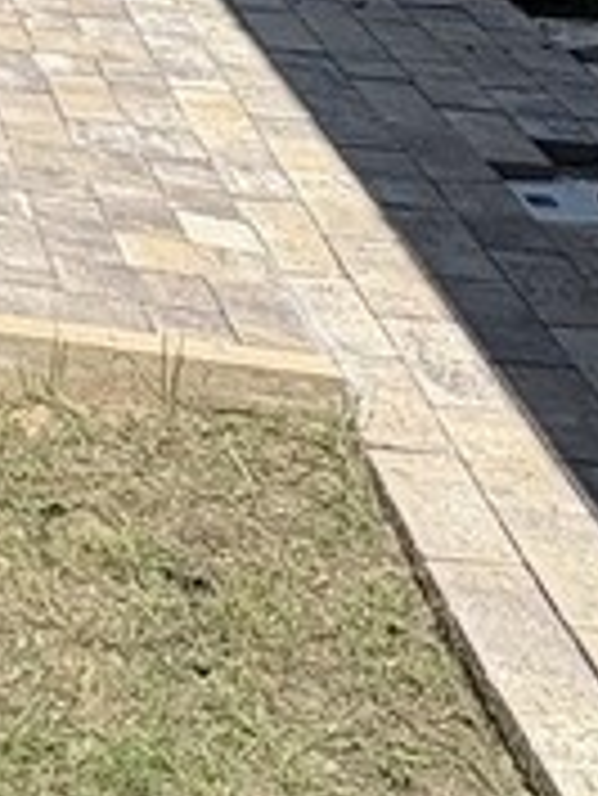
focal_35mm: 81
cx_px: -863
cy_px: -405
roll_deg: -0.2
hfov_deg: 13.2
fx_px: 1863
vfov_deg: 20.5
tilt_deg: -7.7
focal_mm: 2.22
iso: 50
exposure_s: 1/1143
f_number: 2.2
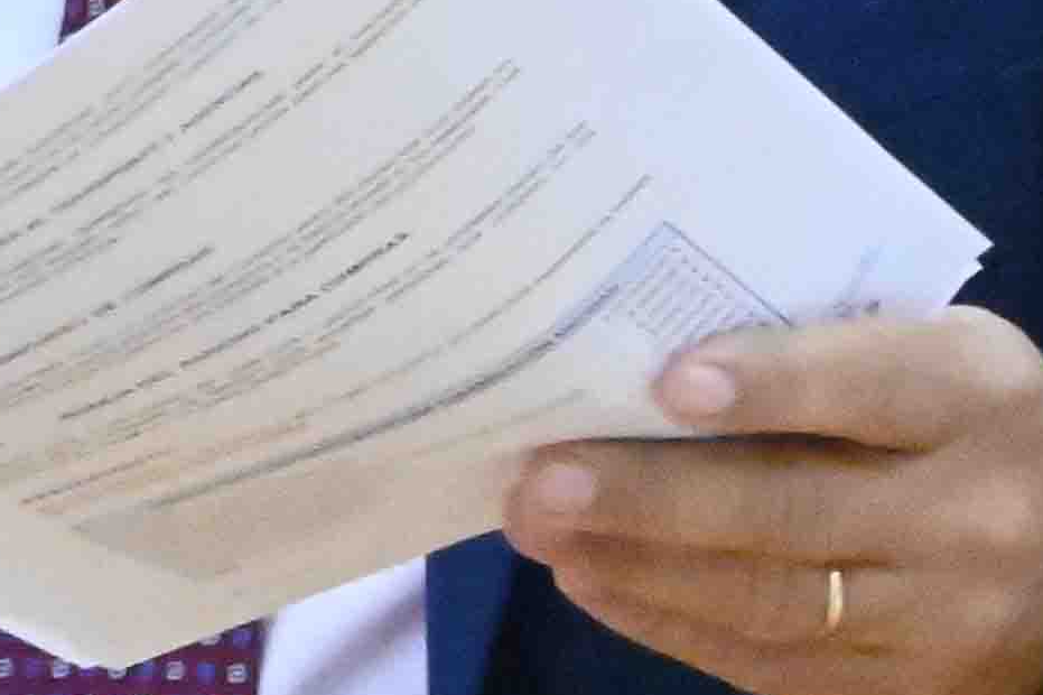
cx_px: 394
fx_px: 29453
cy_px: -508
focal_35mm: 1017
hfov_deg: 2.0
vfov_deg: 1.4
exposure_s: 1/160
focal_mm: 170
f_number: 20
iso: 64000
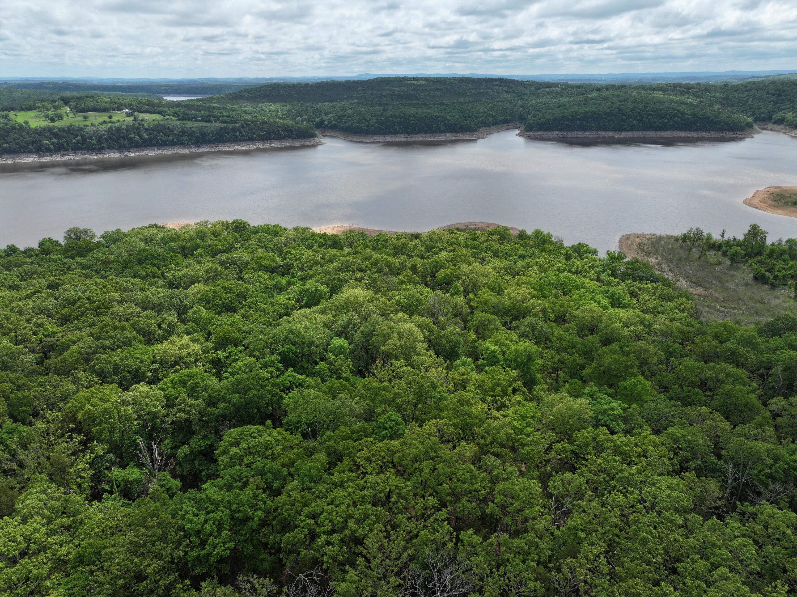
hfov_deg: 71.6
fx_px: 552
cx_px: 398
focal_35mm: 24
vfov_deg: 56.8
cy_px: 298
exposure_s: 1/2000
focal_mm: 12.29
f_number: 2.8
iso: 110
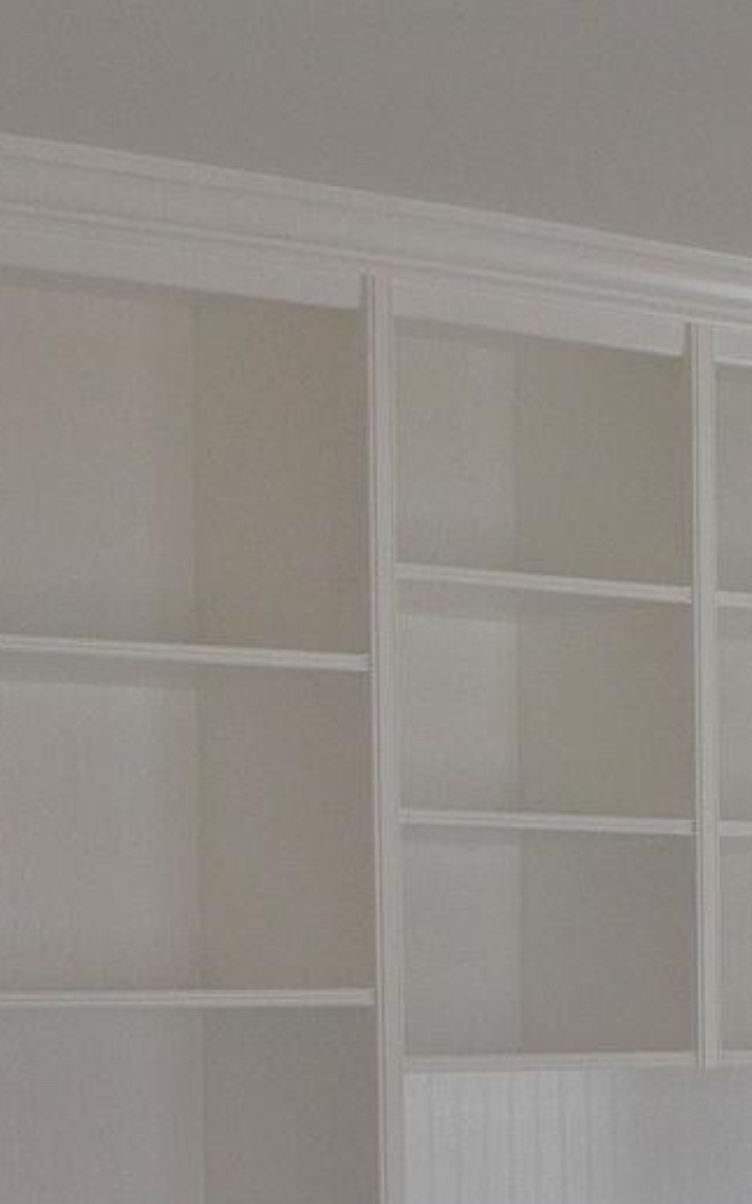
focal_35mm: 121
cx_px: 822
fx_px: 3969
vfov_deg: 16.9
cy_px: 1210
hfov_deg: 10.7
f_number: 8
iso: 250
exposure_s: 1/125
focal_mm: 20
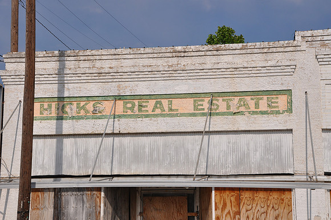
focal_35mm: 78
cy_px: 110
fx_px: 716
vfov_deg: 17.4
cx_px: 166
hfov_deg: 26.0
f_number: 11
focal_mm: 52
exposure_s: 1/500
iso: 200
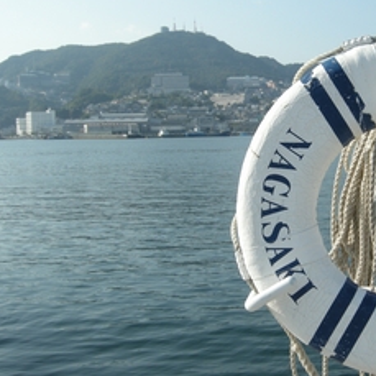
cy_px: 192
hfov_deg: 30.7
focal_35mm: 54
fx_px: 664
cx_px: 309
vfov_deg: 31.6
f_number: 6.1
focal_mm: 7.5
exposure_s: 1/215
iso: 64
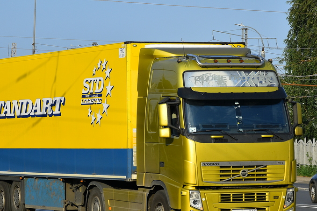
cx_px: 138
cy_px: 87
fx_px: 1867
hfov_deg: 9.7
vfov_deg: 6.5
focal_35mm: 212
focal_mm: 80
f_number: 5.3
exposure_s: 1/800
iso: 100
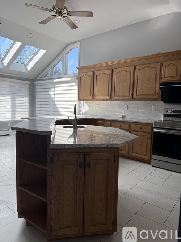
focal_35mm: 24
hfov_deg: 56.8
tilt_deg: -4.8
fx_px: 167
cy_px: 121
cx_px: 90
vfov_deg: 71.6
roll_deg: -2.2
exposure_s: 1/955
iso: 100
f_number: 1.78
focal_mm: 6.76
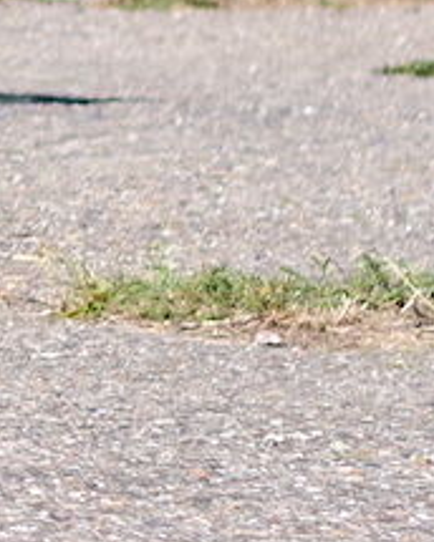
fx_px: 8767
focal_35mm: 546
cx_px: -1650
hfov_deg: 2.7
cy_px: -386
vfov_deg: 3.5
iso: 100
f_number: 2.5
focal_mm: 50
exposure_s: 1/3200
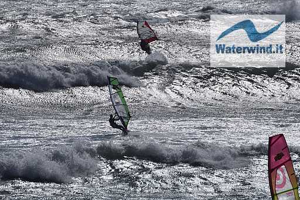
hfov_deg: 4.6
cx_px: 150
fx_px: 3752
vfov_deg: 3.1
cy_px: 100
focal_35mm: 450
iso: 200
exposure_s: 1/1250
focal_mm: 300
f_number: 9
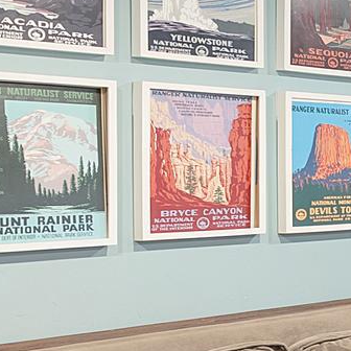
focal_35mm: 83
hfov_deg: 12.0
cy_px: 172
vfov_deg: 20.9
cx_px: 1013
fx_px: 952
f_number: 8
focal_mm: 16
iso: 200
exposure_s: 1/2
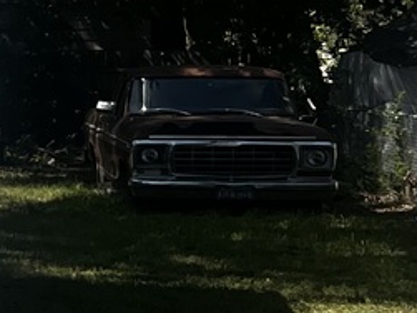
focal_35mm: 149
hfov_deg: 10.5
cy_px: 58
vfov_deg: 9.9
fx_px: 1794
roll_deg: +0.5
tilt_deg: -0.9
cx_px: -726
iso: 50
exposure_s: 1/3968
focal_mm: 5.7
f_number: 1.5
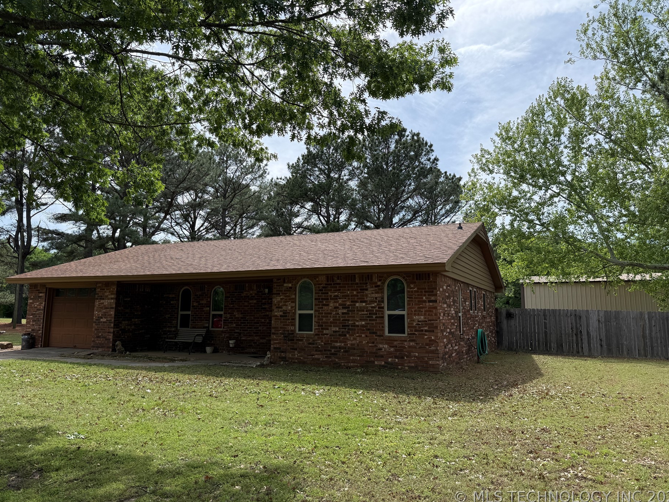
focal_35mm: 25
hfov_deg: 69.4
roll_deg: -0.1
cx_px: 340
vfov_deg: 54.9
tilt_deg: +9.2
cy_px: 247
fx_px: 483
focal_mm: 6.76
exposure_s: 1/2907
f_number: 1.78
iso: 80
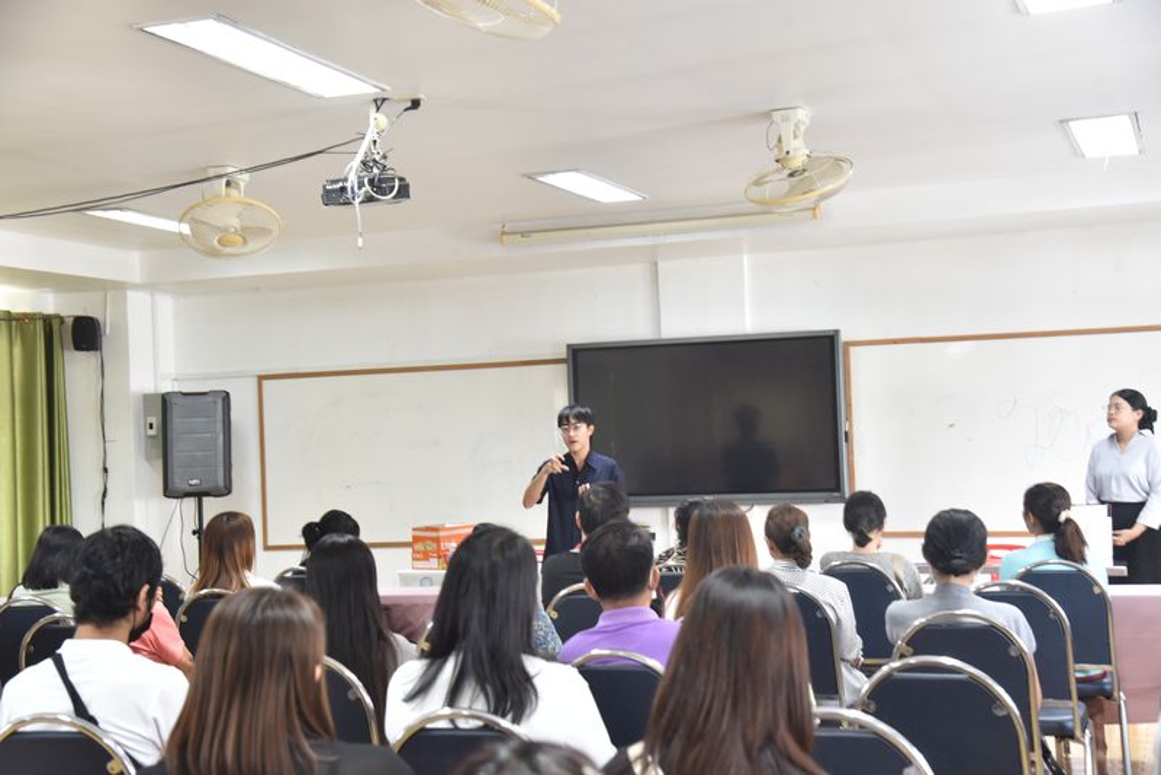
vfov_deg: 24.6
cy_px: 388
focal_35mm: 55
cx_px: 580
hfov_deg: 36.2
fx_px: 1774
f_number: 4
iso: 1600
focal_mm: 55
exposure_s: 1/20
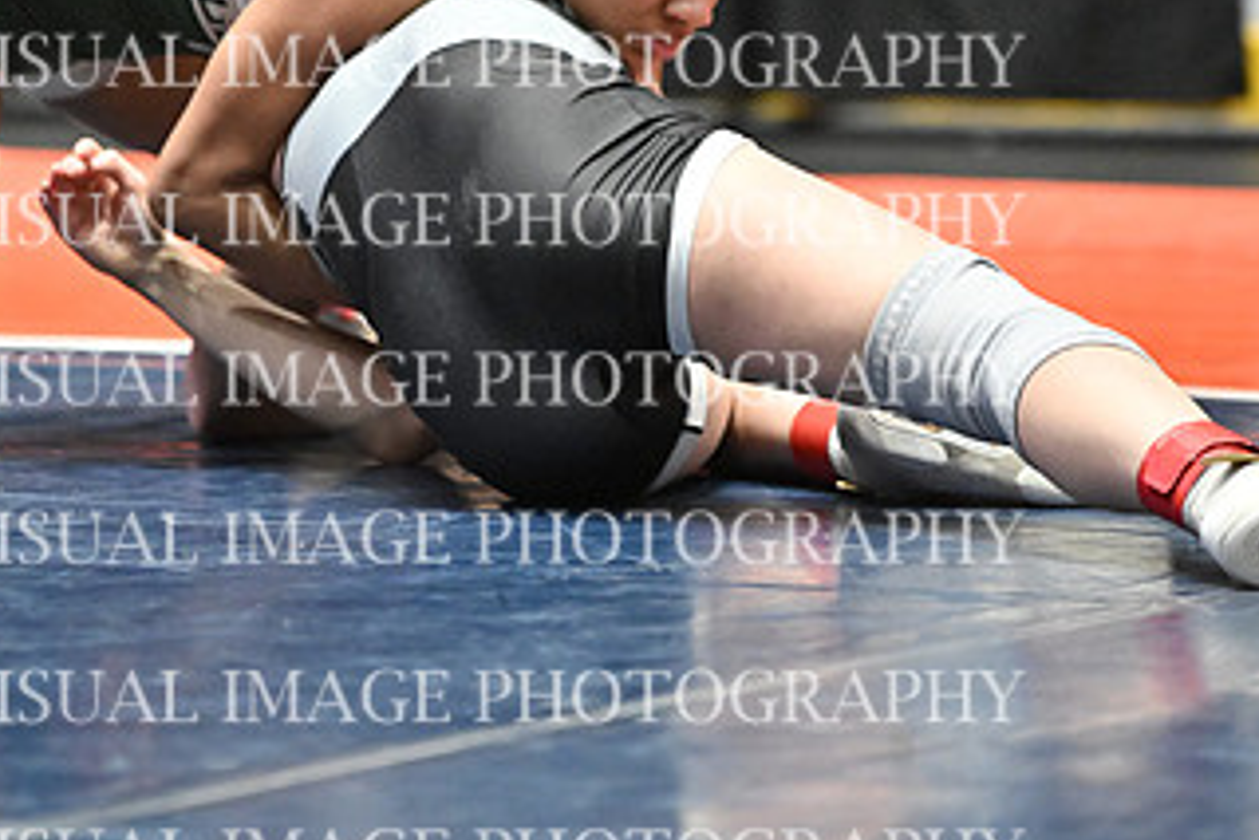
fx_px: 12735
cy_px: 140
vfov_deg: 3.8
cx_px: 454
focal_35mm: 364
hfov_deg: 5.7
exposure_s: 1/1000
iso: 6400
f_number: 2.8
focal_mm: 200
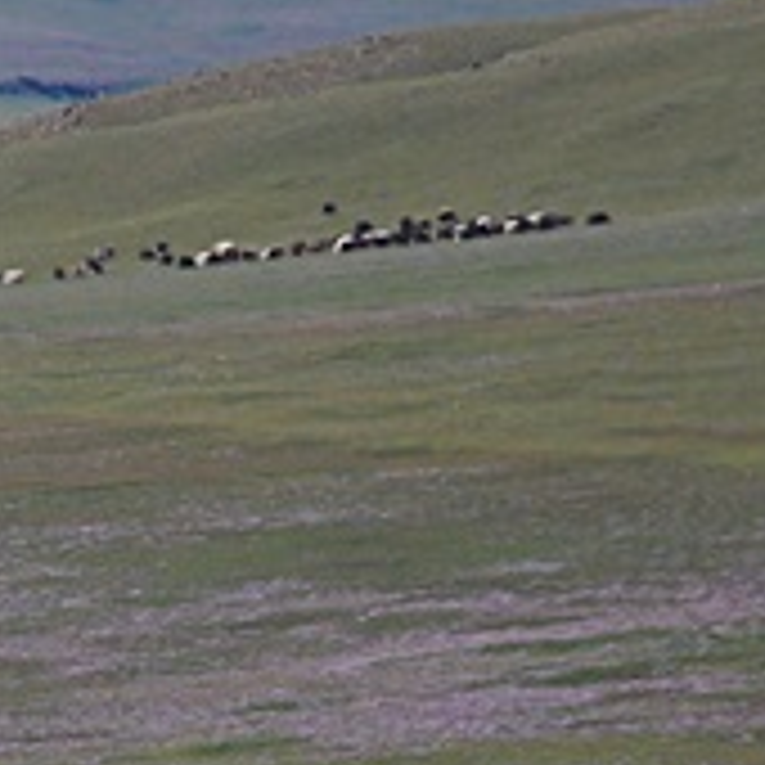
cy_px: 734
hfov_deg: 2.2
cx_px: -477
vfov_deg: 2.2
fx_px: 20252
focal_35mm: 810
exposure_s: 1/2000
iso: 400
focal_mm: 135
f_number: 5.6
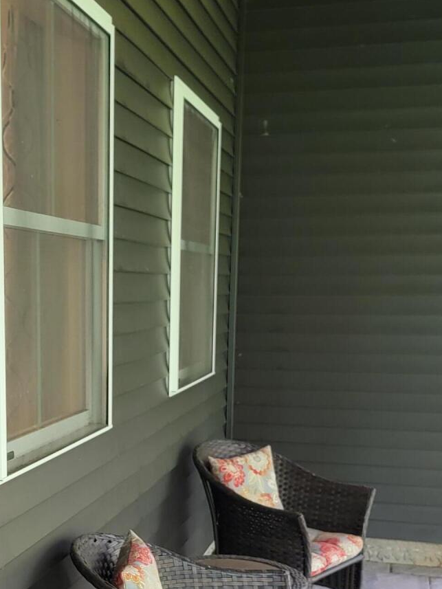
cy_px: 443
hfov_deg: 25.7
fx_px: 953
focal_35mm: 56
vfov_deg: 33.6
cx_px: 93
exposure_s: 1/45
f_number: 1.8
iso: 250
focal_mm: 6.7
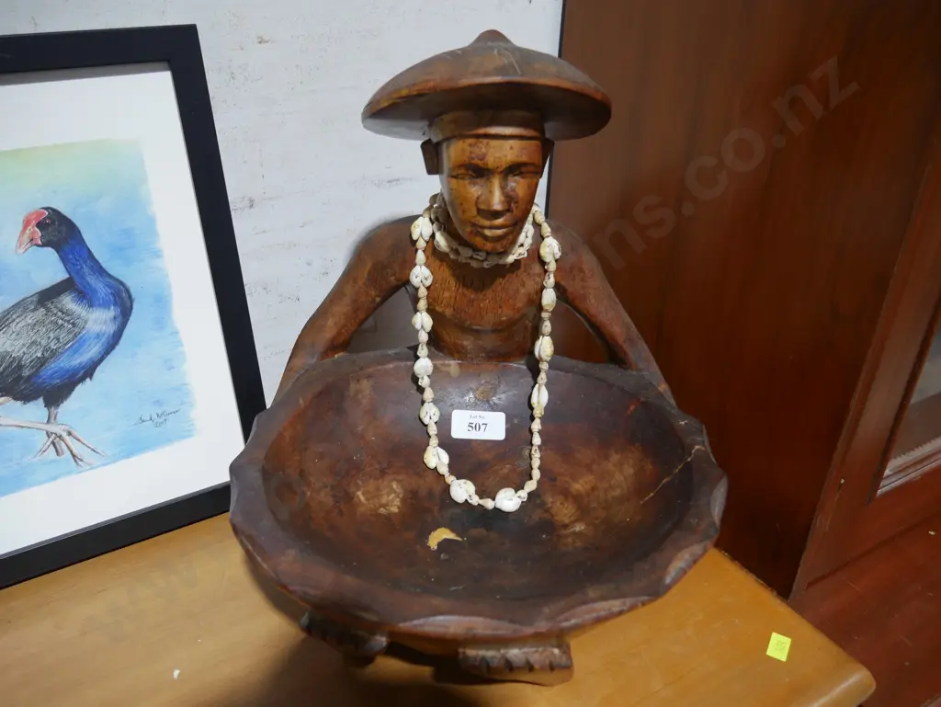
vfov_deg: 49.8
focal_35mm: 28
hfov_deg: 63.4
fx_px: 762
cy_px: 354
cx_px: 470
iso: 400
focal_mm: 14
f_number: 3.5
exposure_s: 1/60
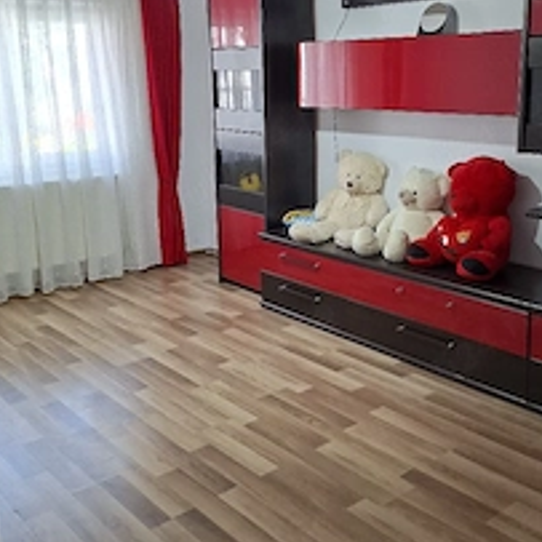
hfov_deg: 41.8
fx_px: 709
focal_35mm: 40
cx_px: 302
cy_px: 190
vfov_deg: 41.4
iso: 250
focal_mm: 5.54
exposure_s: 1/60.2
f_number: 1.8
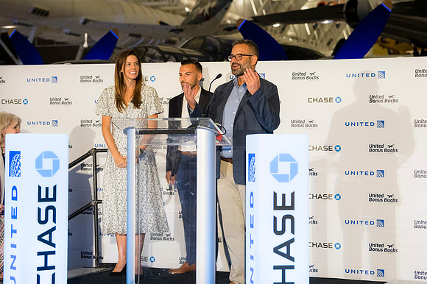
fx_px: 925
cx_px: 214
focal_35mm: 78
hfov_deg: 26.0
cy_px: 142
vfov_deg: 17.5
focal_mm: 52
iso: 1400
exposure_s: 1/200
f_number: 2.8
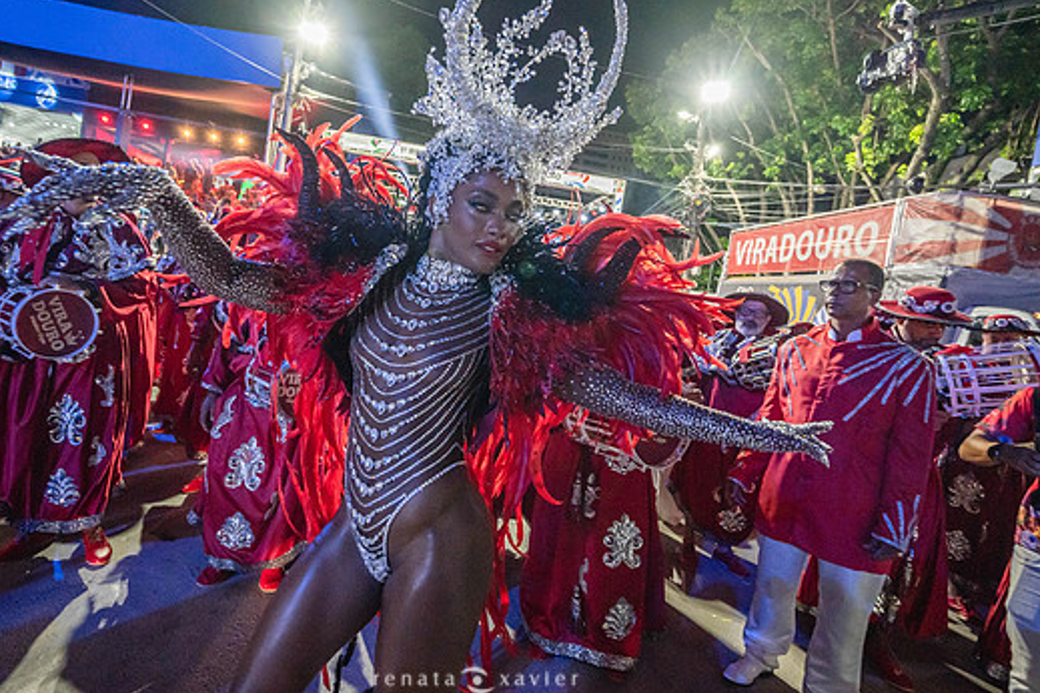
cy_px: 328
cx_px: 473
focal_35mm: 19
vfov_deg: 64.5
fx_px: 549
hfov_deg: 86.7
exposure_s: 1/250
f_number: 4
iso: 5000
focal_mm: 17
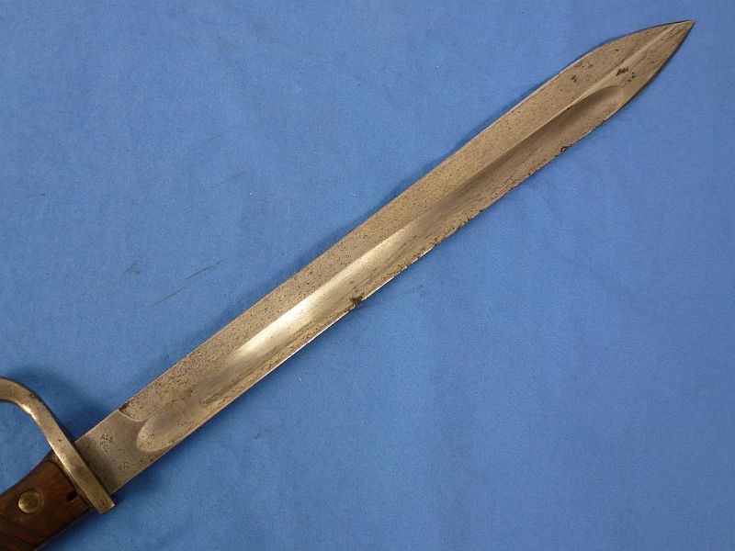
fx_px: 701
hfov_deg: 55.4
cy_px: 276
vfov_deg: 42.9
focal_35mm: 33
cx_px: 368
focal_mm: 5.9
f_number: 3.6
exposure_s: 1/60
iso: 160
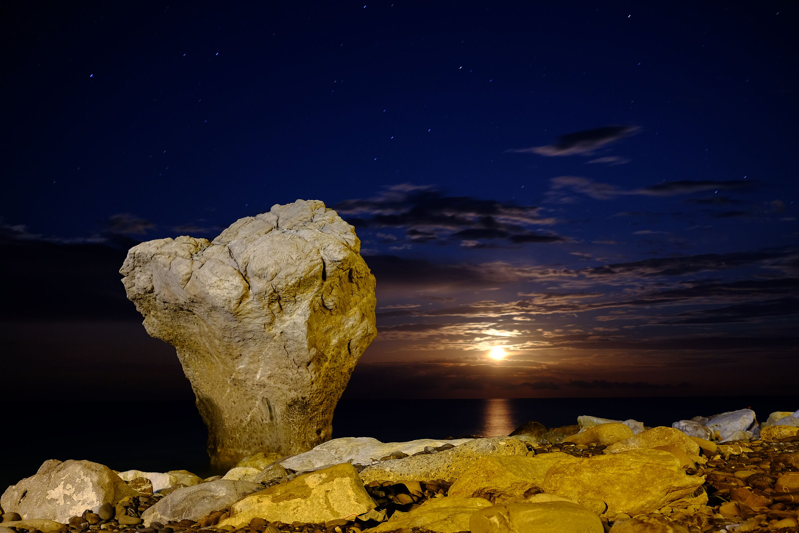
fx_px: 910
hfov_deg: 47.4
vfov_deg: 32.6
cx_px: 400
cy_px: 266
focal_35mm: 41
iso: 200
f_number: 4
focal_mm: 27
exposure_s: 30
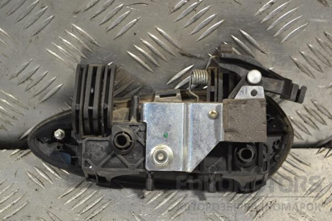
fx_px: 664
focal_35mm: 72
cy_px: 110
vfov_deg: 18.9
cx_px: 166
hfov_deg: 28.1
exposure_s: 1/30
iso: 220
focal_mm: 48
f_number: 5.6
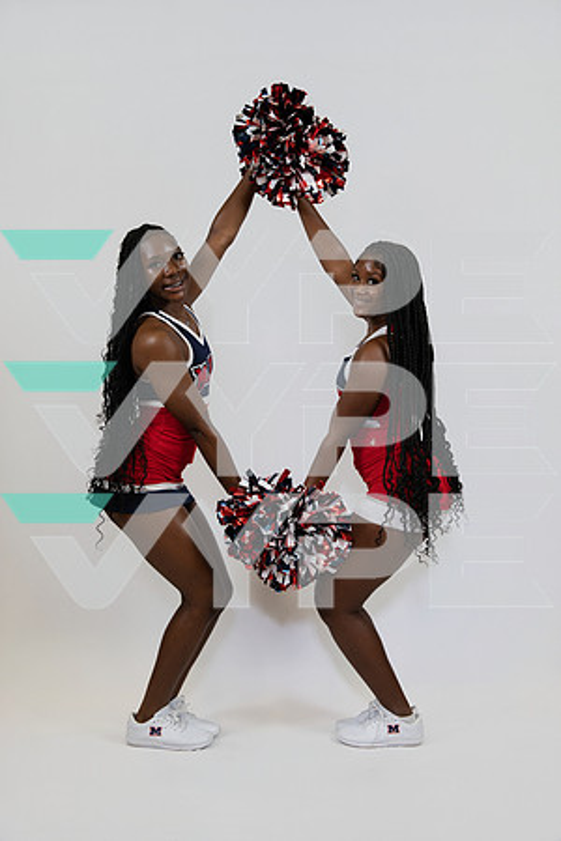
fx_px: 935
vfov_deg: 48.5
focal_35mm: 40
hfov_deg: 33.4
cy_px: 420
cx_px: 280
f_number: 4
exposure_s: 1/125
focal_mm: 40
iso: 400
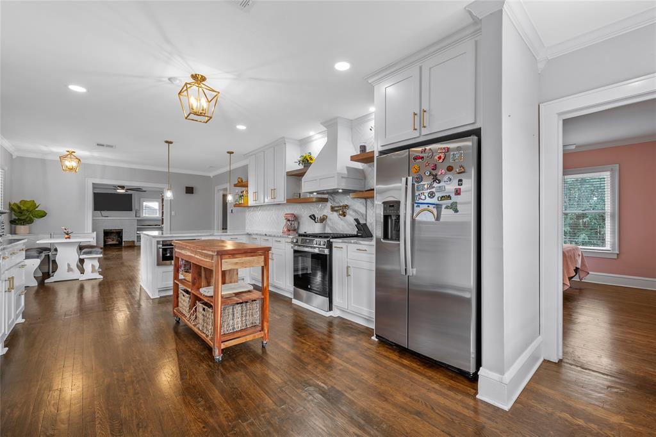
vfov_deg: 77.3
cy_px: 218
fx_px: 273
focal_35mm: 15
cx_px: 328
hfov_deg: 100.4
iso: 160
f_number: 8
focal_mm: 15
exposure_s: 1/2.5
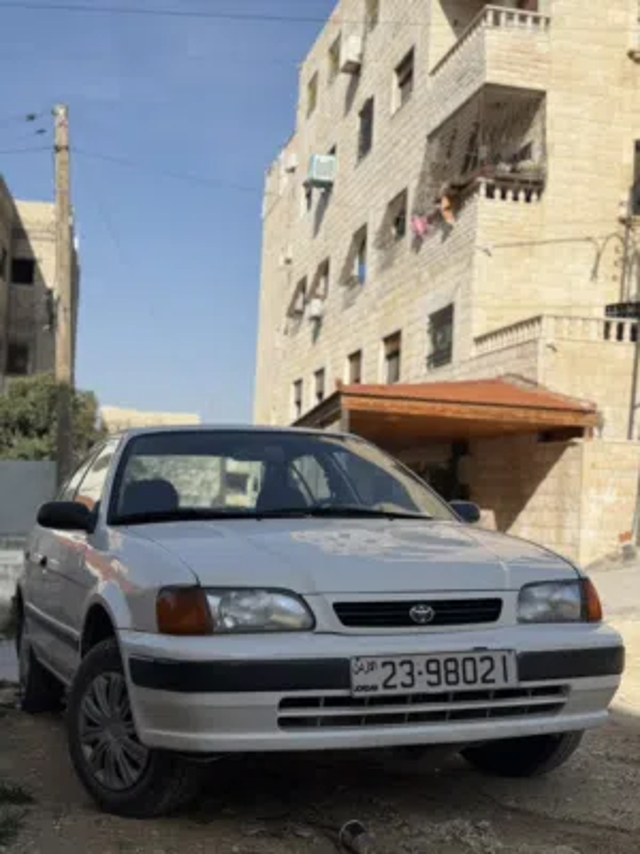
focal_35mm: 48
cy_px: 427
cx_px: 320
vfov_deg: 39.7
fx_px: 1183
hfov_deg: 30.3
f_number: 1.78
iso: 64
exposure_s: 1/6024
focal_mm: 6.76
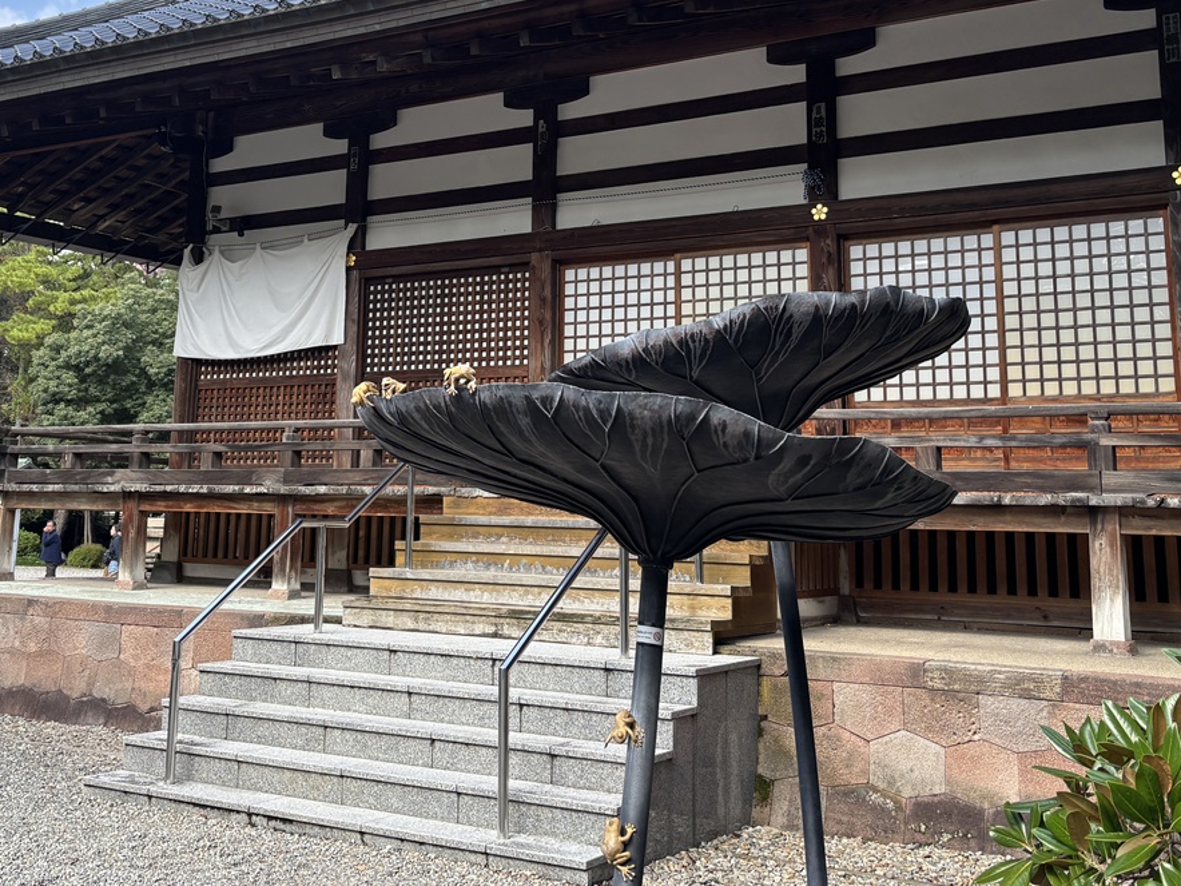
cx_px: 444
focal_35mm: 42
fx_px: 1433
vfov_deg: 33.9
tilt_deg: +10.7
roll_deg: -2.1
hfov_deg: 44.4
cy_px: 265
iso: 50
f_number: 1.6
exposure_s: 1/591
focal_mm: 5.96
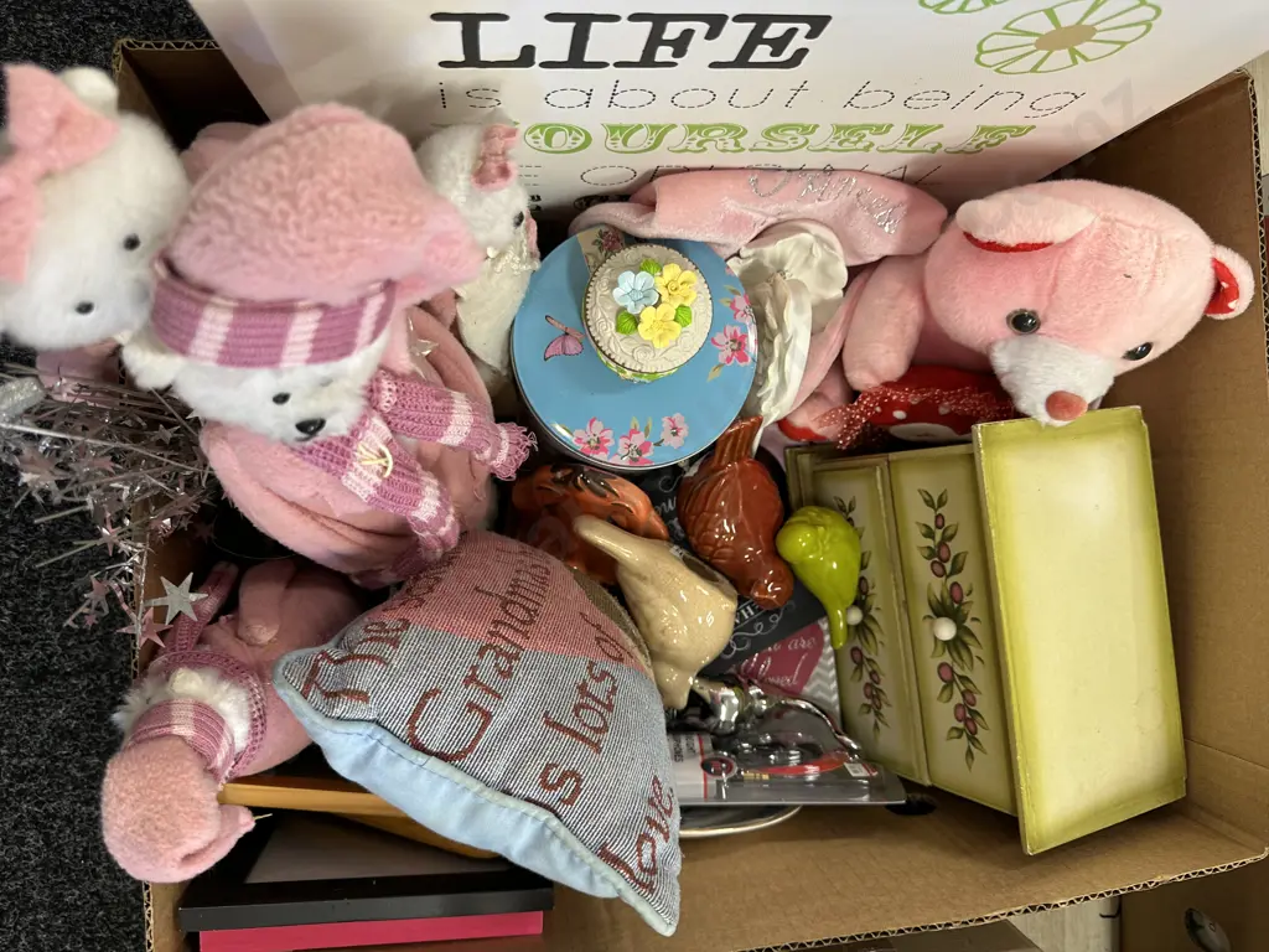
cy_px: 476
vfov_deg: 56.8
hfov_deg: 71.6
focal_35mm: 24
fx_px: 880
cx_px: 634
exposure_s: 1/50
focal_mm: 6.86
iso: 125
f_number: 1.78
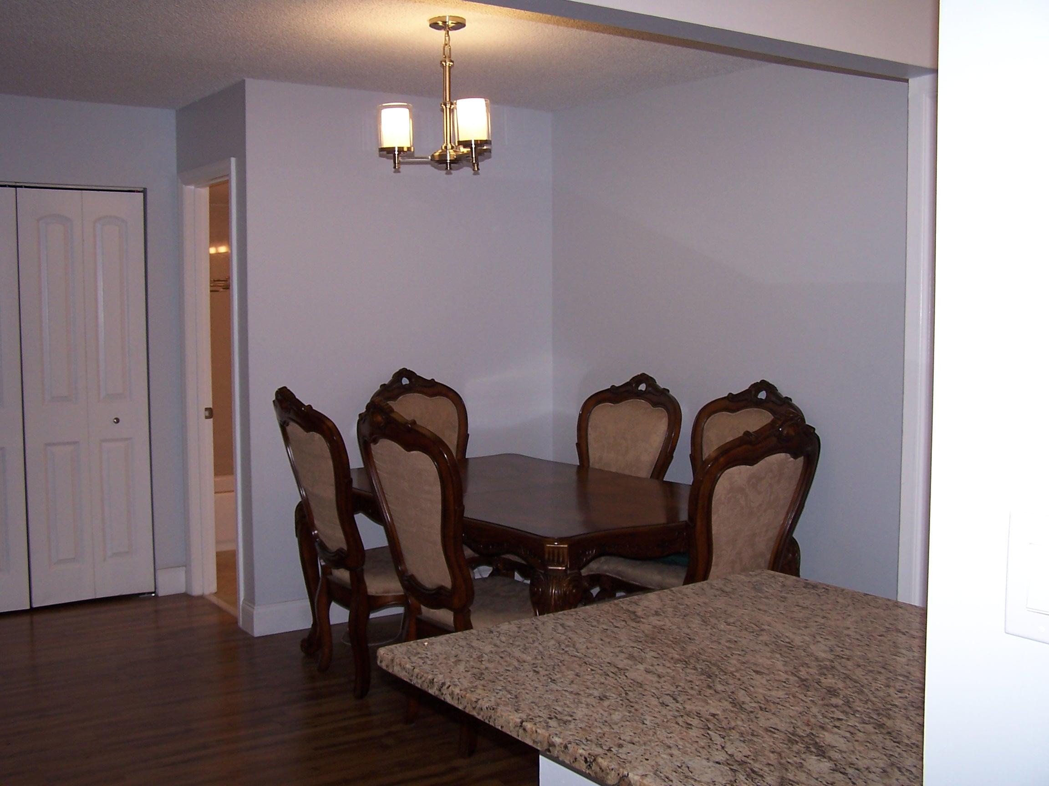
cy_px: 393
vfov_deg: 37.7
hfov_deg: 49.0
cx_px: 524
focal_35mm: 38
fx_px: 1152
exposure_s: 1/60
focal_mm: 6.3
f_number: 2.8
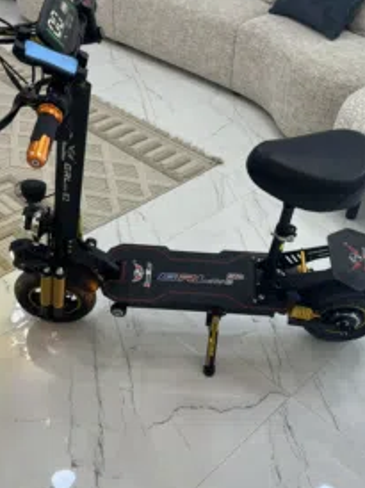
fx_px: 535
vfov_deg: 48.9
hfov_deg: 37.7
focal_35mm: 38
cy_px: 280
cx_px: 180
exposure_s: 1/100
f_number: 1.5
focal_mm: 5.7
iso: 50
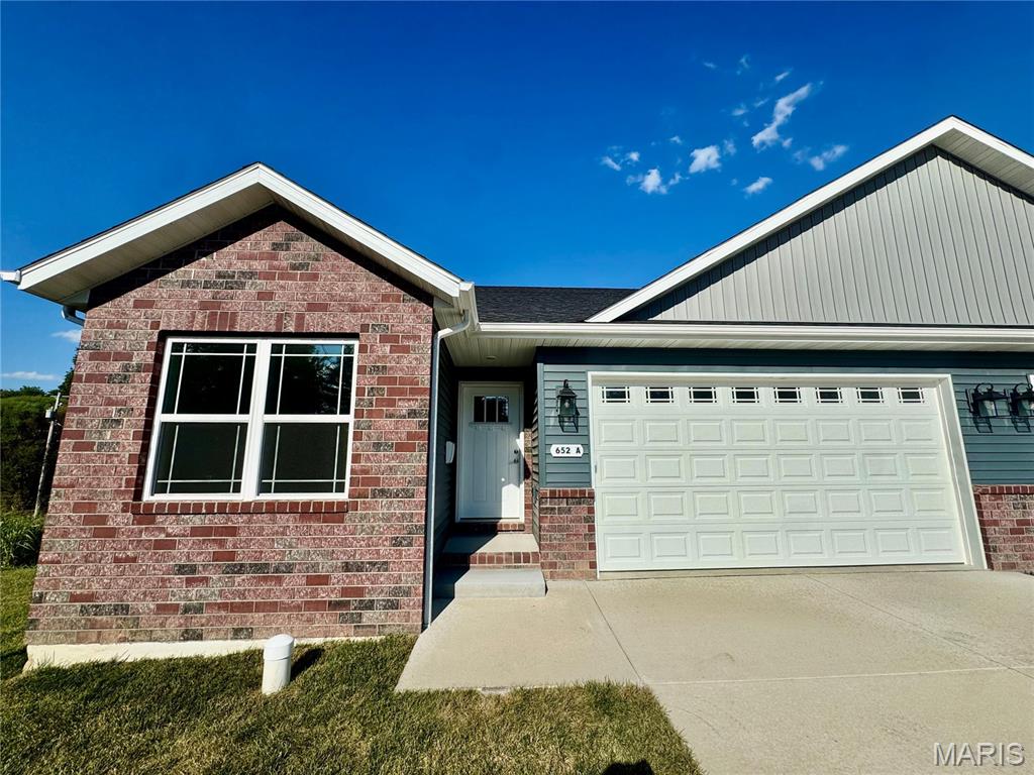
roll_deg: +0.4
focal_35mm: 14
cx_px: 517
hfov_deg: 102.1
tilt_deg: +10.8
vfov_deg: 85.7
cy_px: 388
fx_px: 418
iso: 50
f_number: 2.2
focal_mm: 2.22
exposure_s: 1/3906
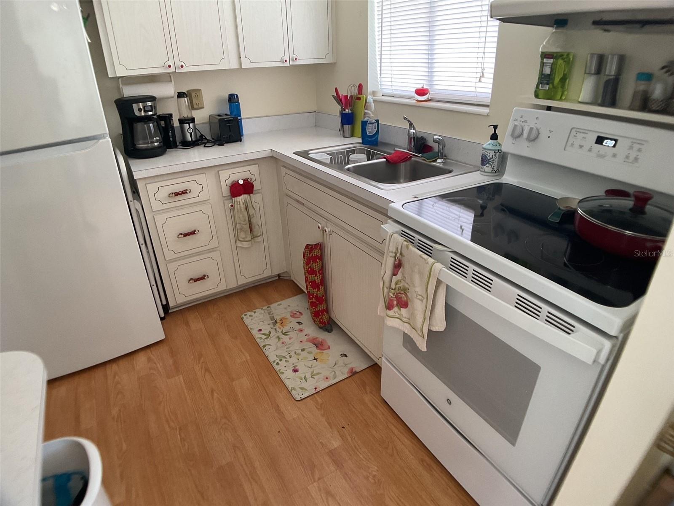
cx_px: 337
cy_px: 253
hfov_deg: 61.7
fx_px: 565
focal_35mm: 29
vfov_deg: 48.2
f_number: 1.8
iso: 125
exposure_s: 1/60
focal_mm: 3
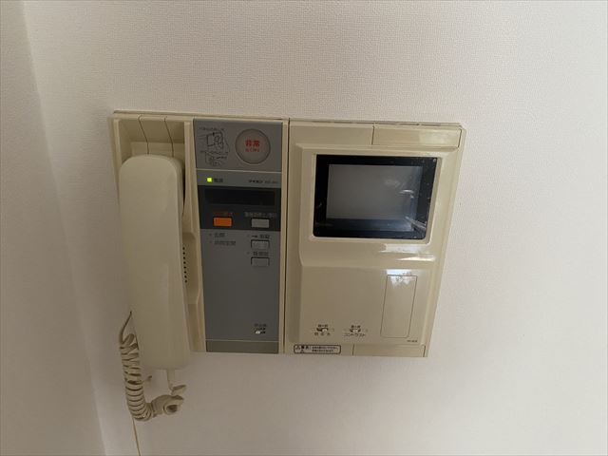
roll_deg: -2.1
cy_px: 228
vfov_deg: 53.1
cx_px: 304
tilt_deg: -22.1
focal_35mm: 26
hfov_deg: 67.3
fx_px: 457
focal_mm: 4.25
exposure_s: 1/33
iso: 500
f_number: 1.8
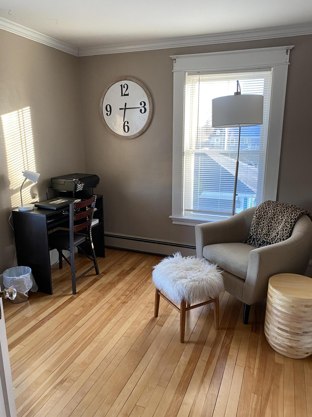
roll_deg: +0.6
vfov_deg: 67.3
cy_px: 208
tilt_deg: -13.8
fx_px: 312
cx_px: 156
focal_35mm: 26
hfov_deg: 53.1
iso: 125
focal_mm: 4.25
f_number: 1.8
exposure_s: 1/76
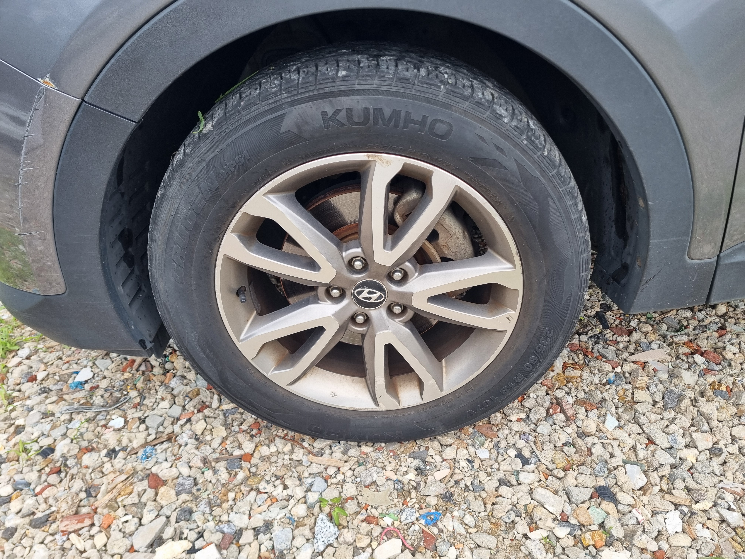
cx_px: 372
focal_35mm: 26
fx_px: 560
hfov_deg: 67.3
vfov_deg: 53.1
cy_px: 280
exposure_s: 1/920
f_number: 1.8
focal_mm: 5.4
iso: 50
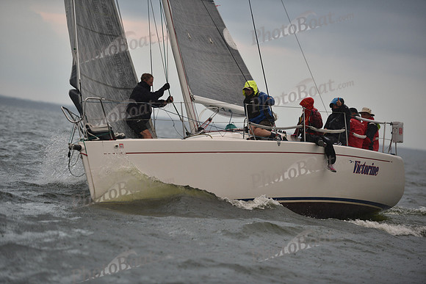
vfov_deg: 8.9
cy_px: 142
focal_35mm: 155
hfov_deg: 13.2
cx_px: 213
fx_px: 1835
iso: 400
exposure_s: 1/500
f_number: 2.8
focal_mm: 155
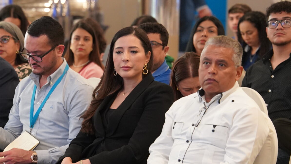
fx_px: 1914
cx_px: 11
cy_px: 146
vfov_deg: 4.9
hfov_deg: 8.7
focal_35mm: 248
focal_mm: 110
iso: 5000
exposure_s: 1/160
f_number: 4
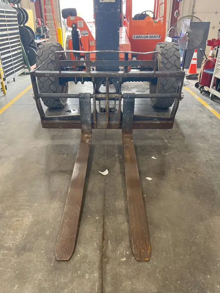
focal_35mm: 26
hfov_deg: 53.1
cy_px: 146
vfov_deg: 67.3
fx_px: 220
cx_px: 110
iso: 125
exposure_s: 1/98
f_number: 1.6
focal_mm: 5.1
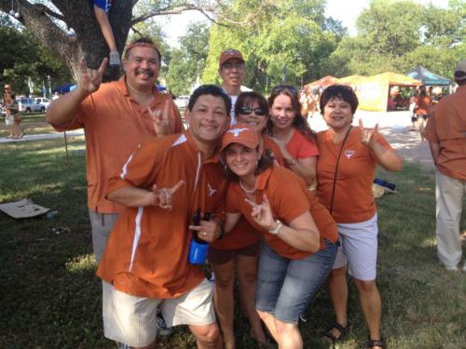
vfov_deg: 40.7
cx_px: 233
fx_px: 471
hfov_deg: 52.6
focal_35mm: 35
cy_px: 174
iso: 64
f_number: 2.4
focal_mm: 4.28
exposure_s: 1/235
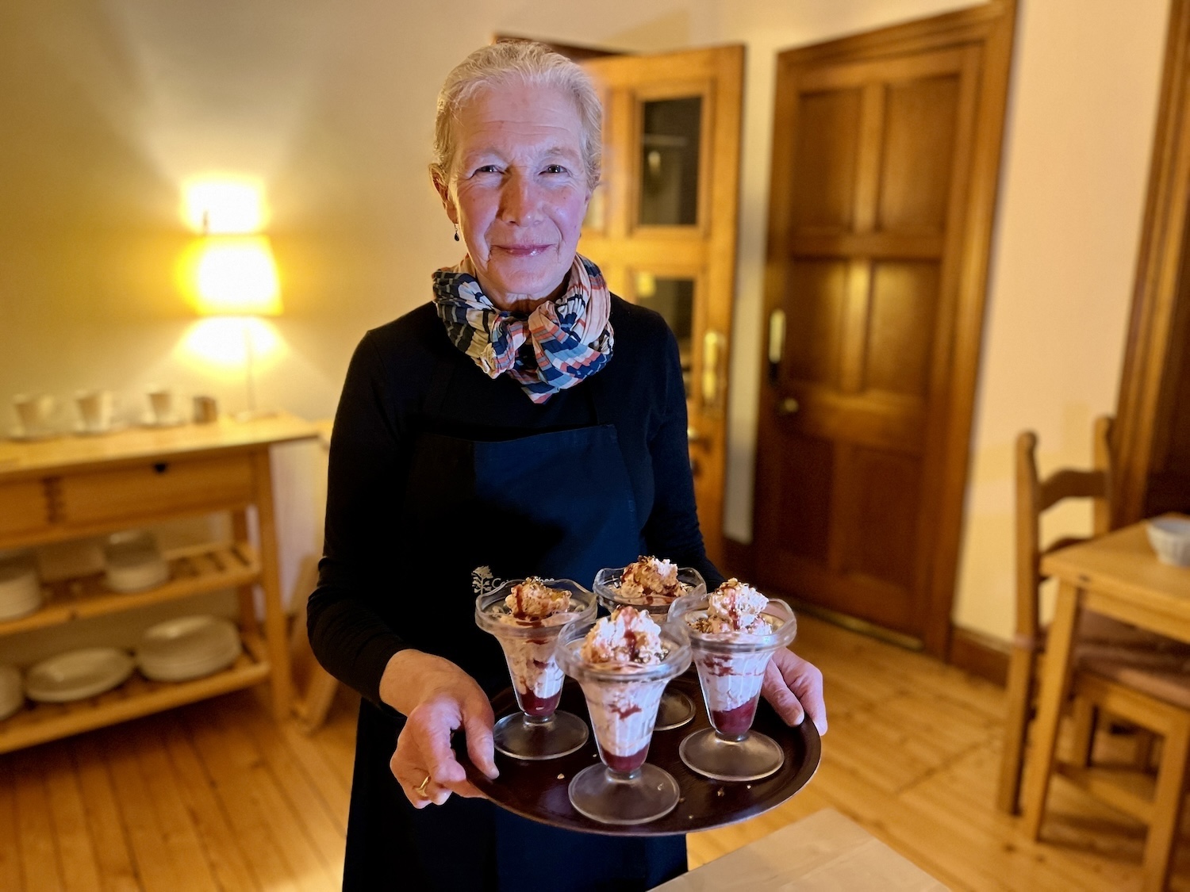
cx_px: 595
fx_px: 894
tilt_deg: -12.8
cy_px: 446
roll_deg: -0.1
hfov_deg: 67.3
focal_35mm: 26
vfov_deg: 53.1
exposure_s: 1/25
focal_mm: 5.7
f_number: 1.5
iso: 500
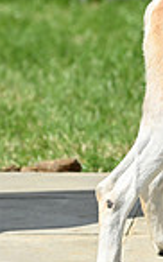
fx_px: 2941
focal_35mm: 413
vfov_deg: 5.1
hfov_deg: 3.1
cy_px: 28
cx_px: 444
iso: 180
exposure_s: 1/1250
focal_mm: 102
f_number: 4.5
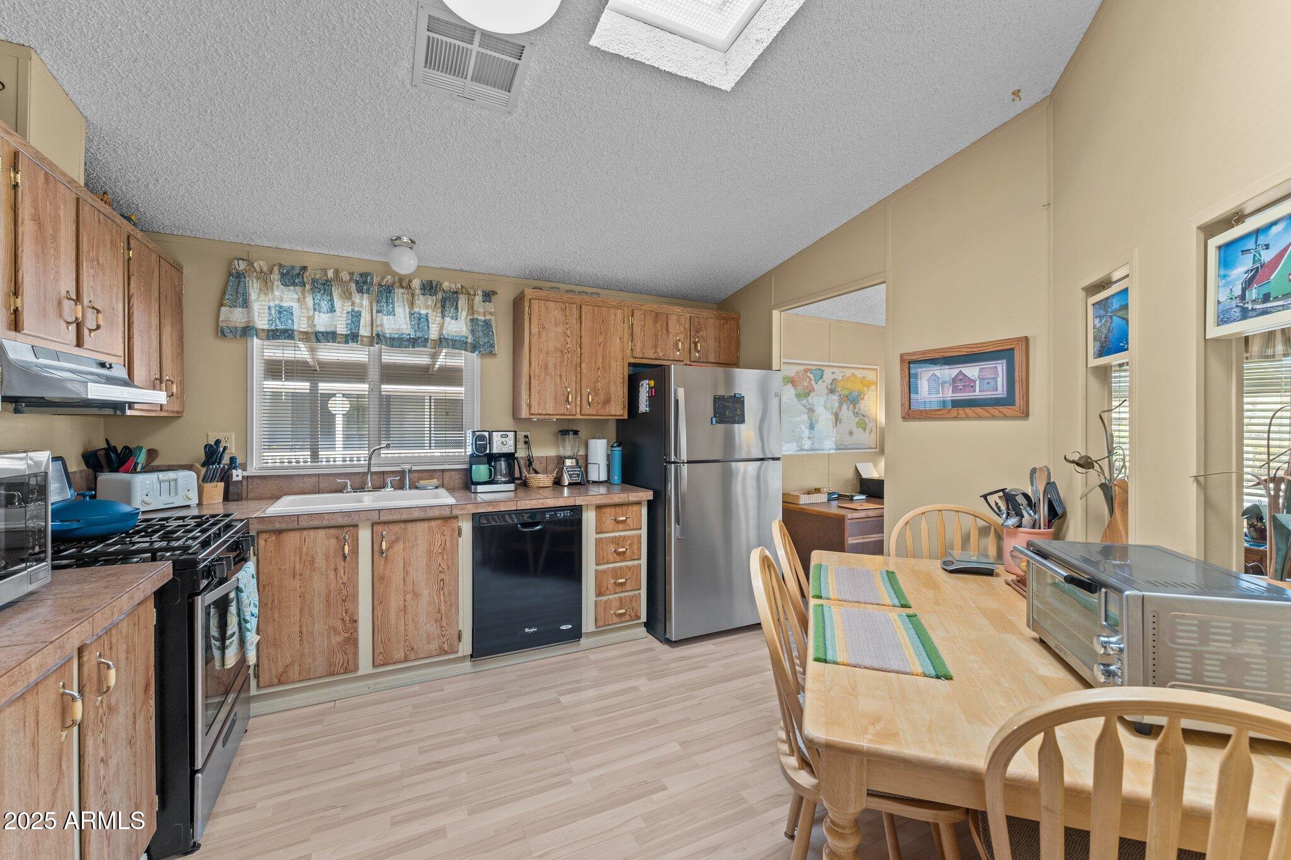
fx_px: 534
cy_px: 430
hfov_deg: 100.8
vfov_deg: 77.7
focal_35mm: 15
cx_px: 646
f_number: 8
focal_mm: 14.9
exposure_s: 1/6
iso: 400
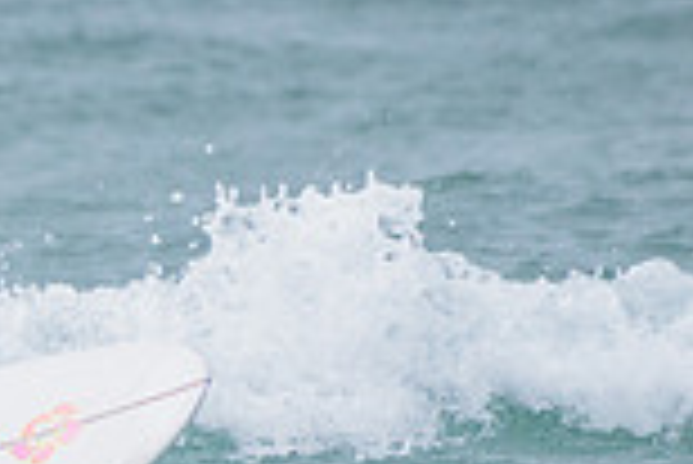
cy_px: 527
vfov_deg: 0.6
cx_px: -903
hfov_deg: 0.9
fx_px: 44508
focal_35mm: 2310
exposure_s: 1/2000
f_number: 5.6
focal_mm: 500
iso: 640
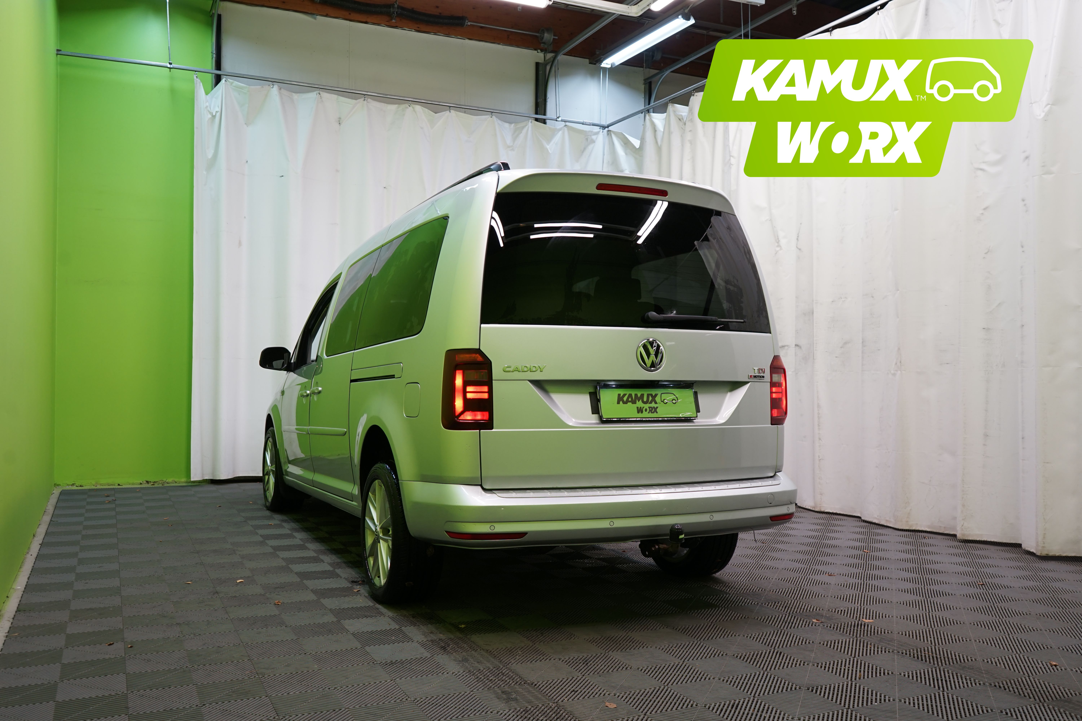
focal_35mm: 30
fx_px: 902
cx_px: 541
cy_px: 360
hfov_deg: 61.9
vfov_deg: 43.6
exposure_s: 1/50
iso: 400
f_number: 5.6
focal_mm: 30
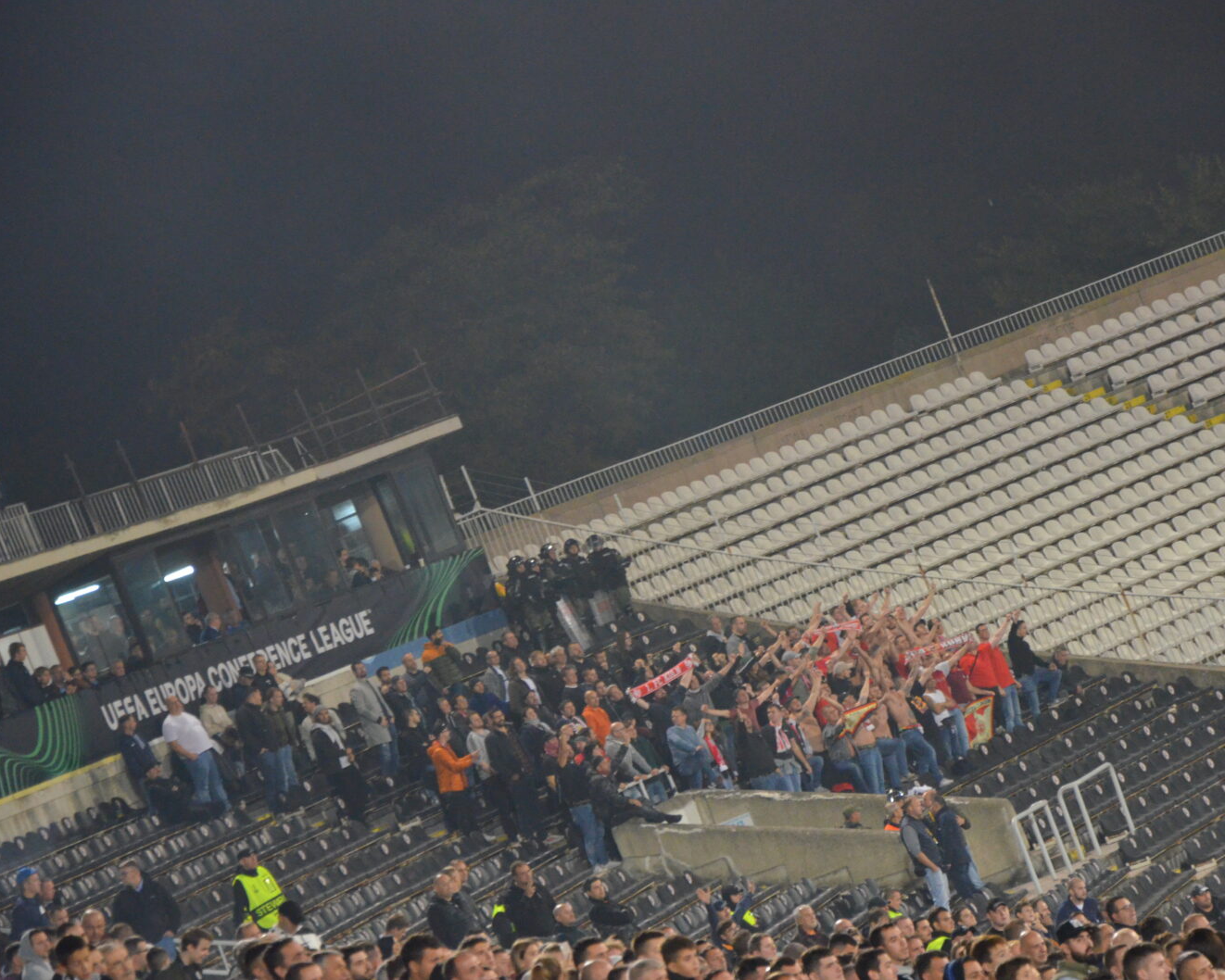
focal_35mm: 179
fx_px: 6475
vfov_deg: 8.7
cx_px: 632
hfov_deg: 10.8
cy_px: 490
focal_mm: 105
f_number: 5.6
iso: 3200
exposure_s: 1/125
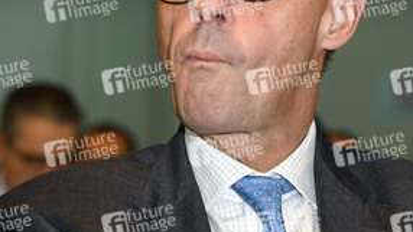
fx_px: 1643
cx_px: 245
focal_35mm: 150
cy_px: 42
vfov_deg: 8.1
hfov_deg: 14.3
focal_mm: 91
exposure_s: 1/100
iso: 1600
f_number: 4.5
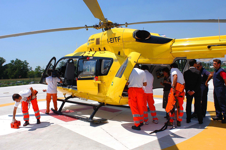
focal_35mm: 30
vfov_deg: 43.5
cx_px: 113
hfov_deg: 62.0
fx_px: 188
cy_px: 75
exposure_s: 1/250
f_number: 11
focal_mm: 20
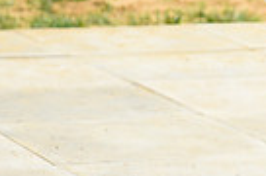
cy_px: 51
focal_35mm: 363
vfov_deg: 3.8
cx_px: 471
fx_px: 2676
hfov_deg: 5.6
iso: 360
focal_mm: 85
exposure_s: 1/1250
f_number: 5.6
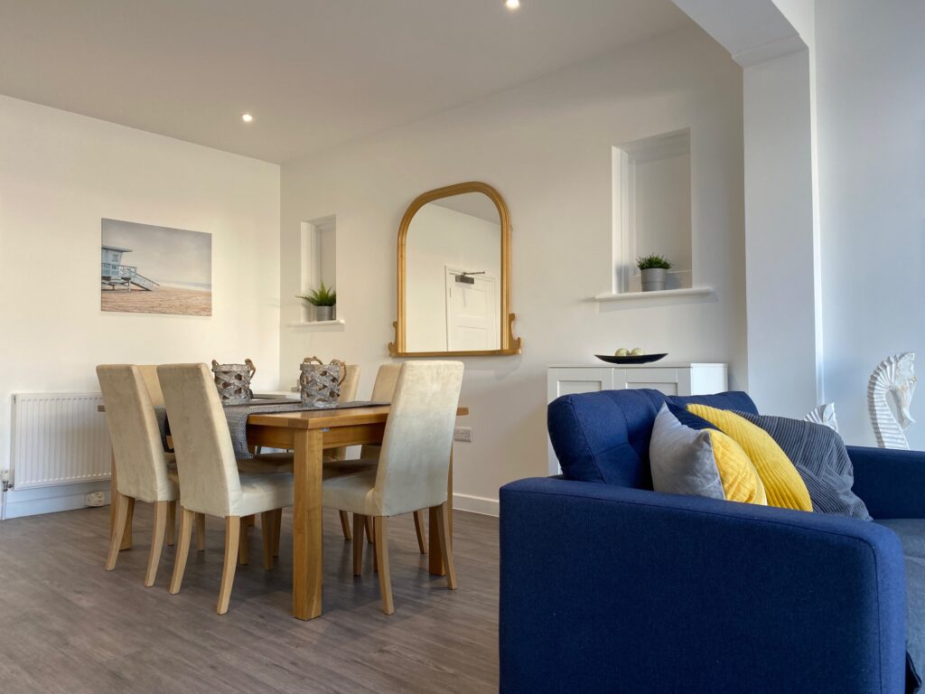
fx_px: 695
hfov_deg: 67.3
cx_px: 462
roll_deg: -0.8
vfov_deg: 53.1
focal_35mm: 26
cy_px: 347
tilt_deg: +2.8
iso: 64
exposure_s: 1/100
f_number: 1.8
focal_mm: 4.25
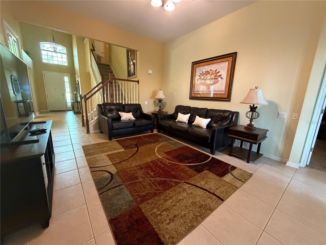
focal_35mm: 14
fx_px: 132
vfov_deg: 85.7
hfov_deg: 102.1
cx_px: 163
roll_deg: -2.0
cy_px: 122
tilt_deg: -12.4
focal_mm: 2.22
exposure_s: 1/60
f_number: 2.2
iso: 1000
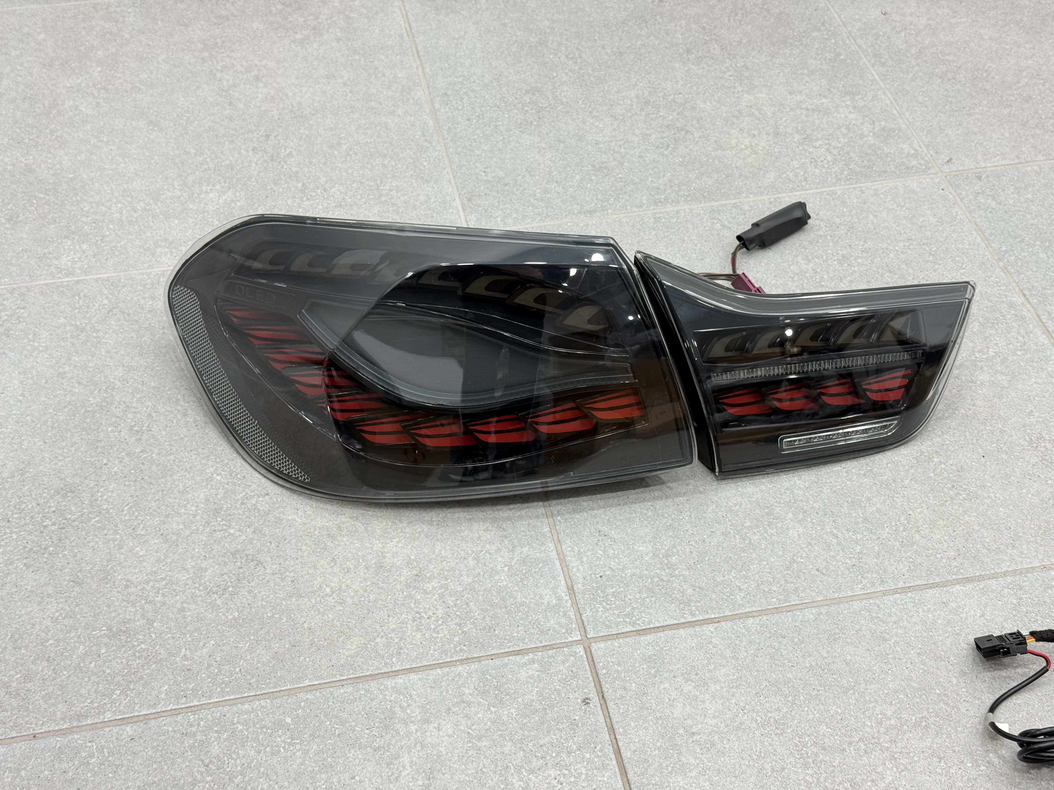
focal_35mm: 48
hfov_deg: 39.7
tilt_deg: -45.2
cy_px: 395
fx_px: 1462
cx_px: 527
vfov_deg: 30.3
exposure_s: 1/100
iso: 50
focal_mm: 6.76
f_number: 1.78
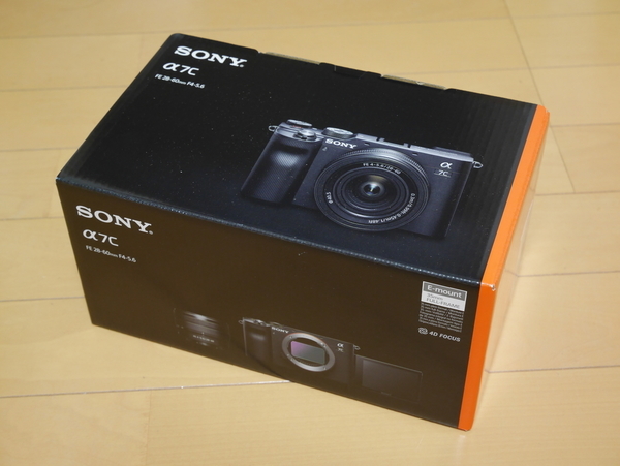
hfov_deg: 34.3
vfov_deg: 26.1
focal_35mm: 56
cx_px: 310
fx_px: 1004
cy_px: 233
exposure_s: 1/10
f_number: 5.4
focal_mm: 28
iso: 800
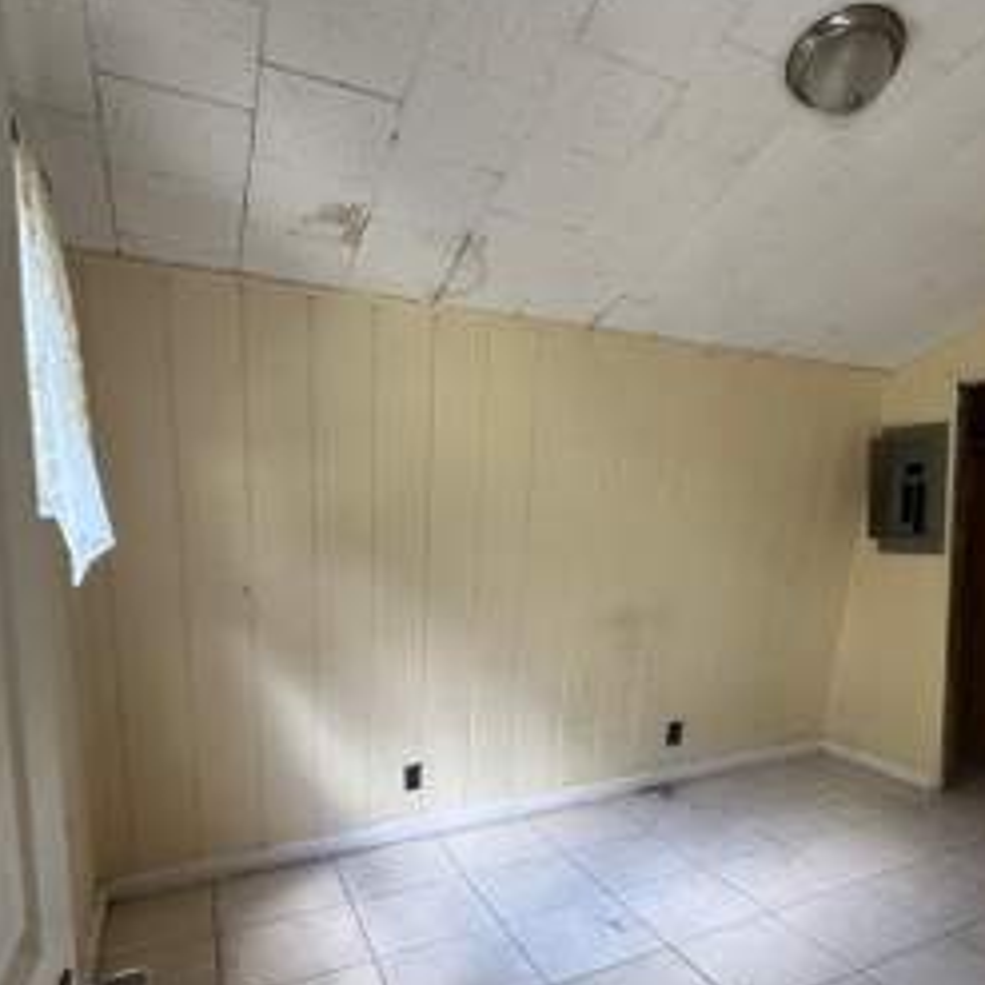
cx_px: 658
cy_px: 602
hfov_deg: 63.4
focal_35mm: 24
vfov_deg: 64.3
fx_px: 773
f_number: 2.2
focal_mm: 2.22
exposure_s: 1/99
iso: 320
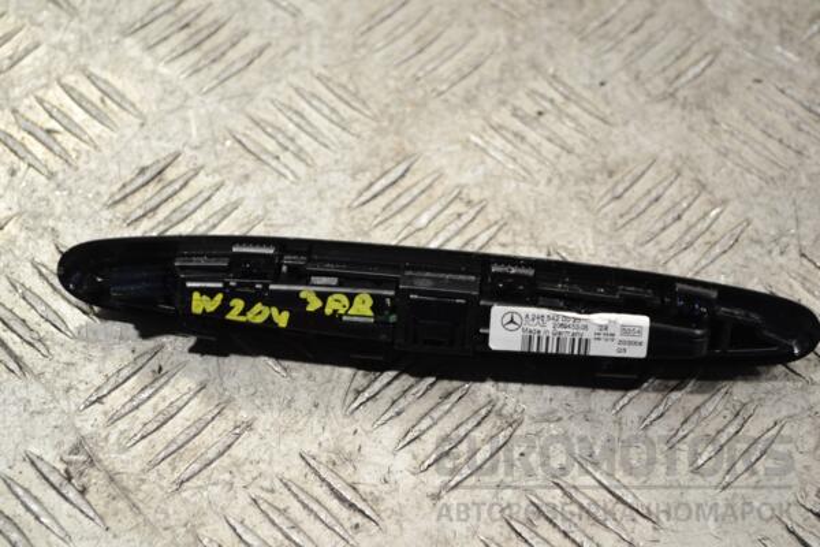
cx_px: 410
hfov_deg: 28.1
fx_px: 1640
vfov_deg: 18.9
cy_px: 274
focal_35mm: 72
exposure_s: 1/30
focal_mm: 48
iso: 250
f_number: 5.6
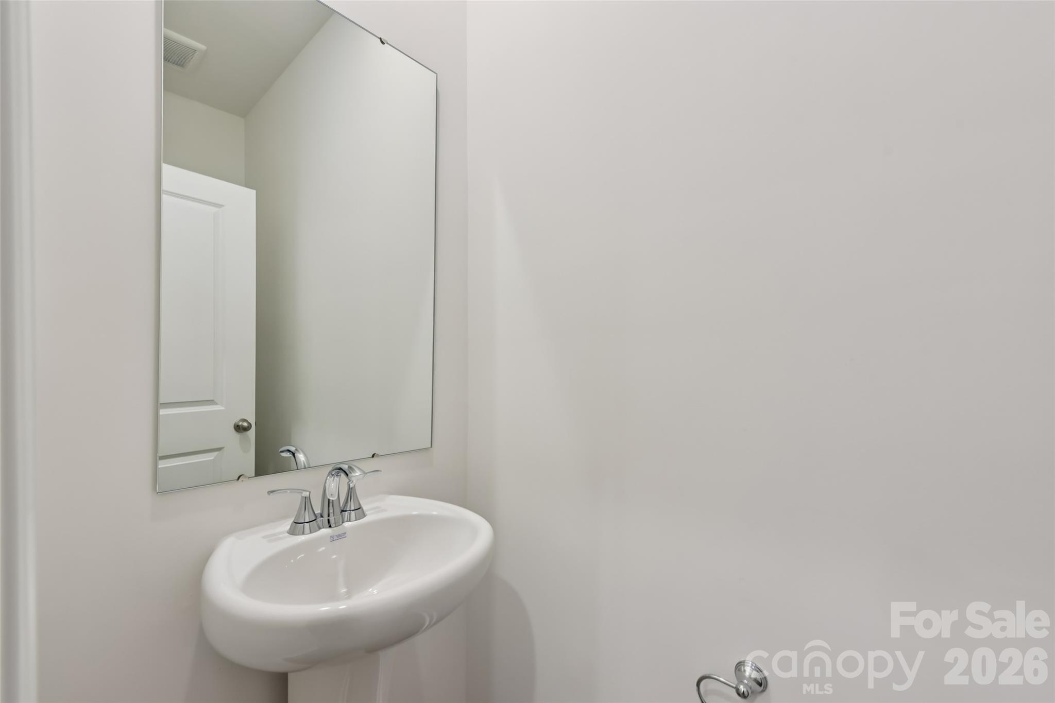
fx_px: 440
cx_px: 528
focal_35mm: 15
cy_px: 352
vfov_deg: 77.3
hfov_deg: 100.4
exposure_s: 1/10
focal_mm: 15
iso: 200
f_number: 8
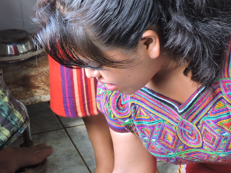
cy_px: 177
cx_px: 99
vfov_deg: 14.3
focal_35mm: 102
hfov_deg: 19.2
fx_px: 681
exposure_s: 1/13
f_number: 3.3
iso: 400
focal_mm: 6.2
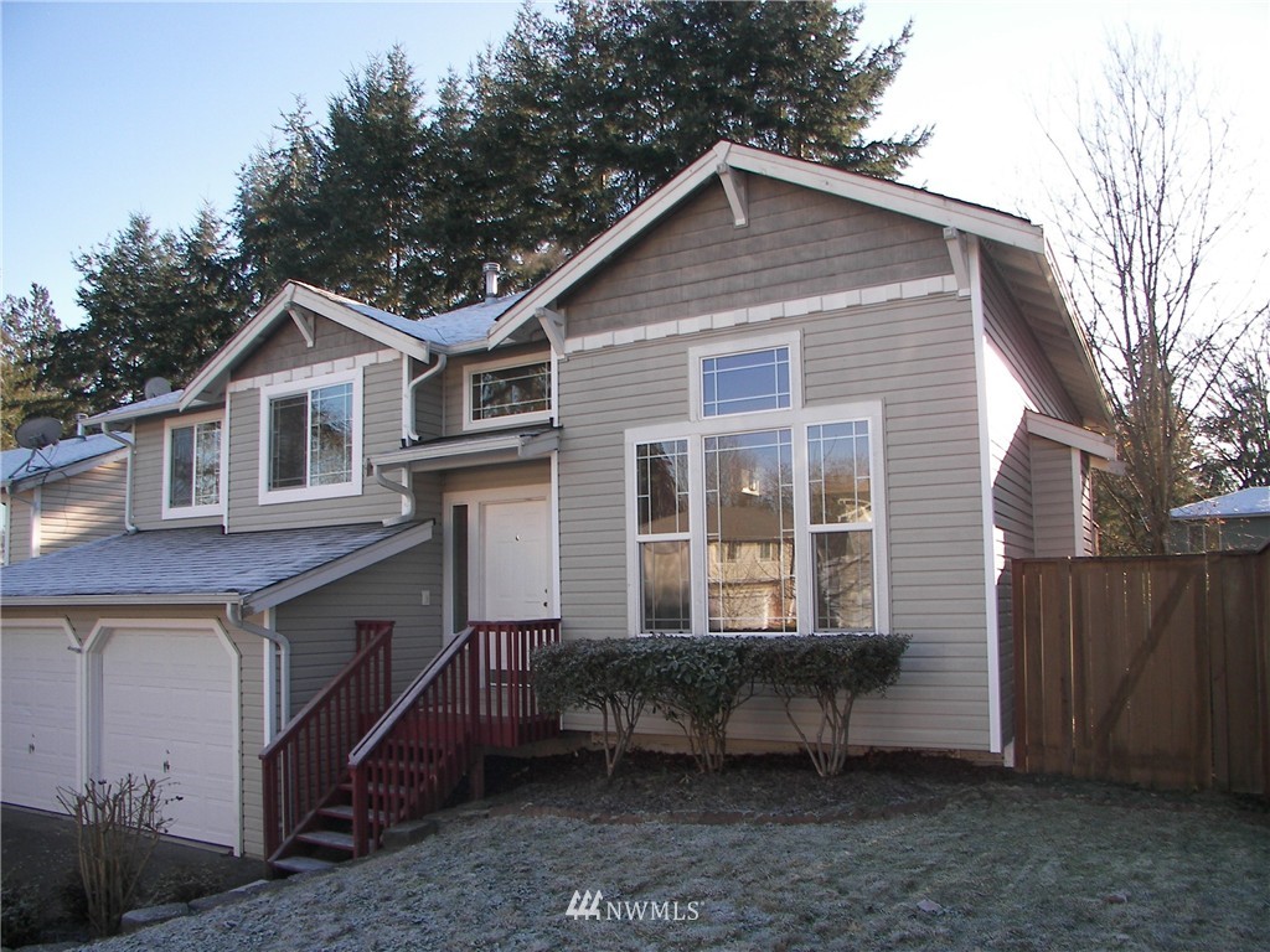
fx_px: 1321
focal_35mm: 36
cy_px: 476
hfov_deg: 51.4
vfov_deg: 39.7
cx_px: 635
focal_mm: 6
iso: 50
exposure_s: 1/200
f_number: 2.8
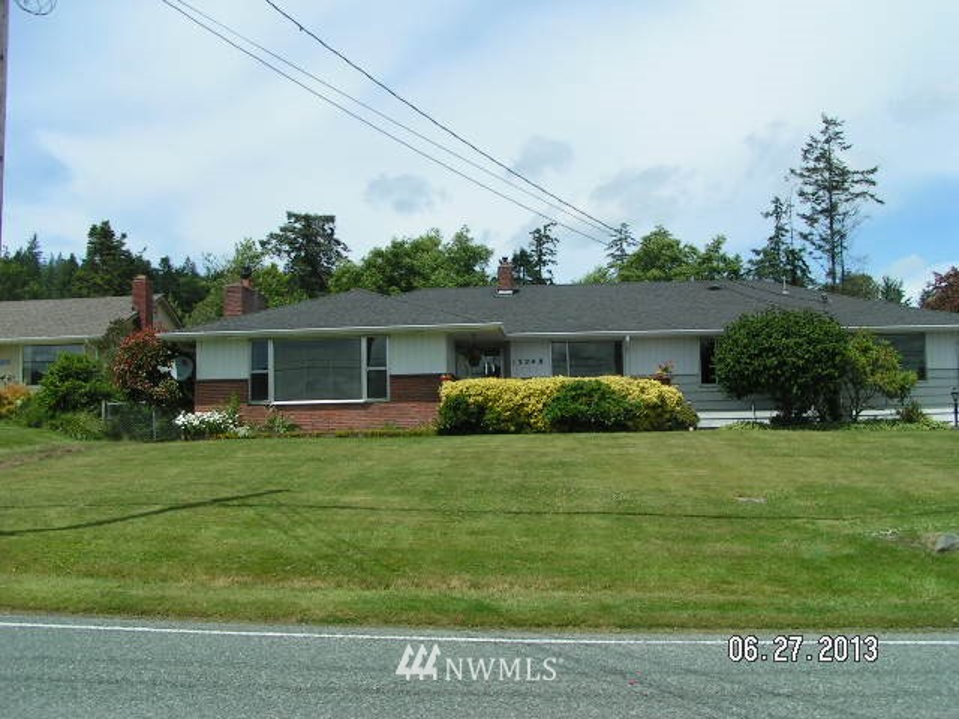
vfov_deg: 37.7
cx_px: 480
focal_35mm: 38
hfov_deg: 49.0
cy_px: 360
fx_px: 1053
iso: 50
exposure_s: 1/500
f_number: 5.6
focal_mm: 5.8
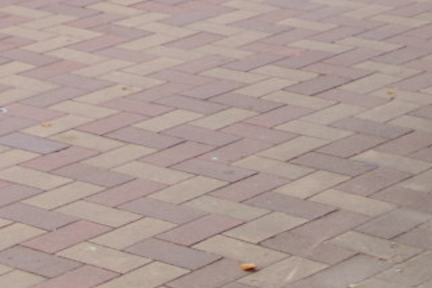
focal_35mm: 178
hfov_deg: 11.5
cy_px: -300
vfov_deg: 7.4
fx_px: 2136
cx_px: 247
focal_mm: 20
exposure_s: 1/200
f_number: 5
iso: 200
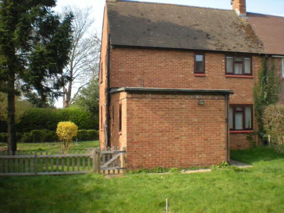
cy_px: 106
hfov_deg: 49.0
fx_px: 312
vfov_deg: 37.7
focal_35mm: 38
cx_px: 142
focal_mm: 6.3
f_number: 4.6
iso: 64
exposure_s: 1/140
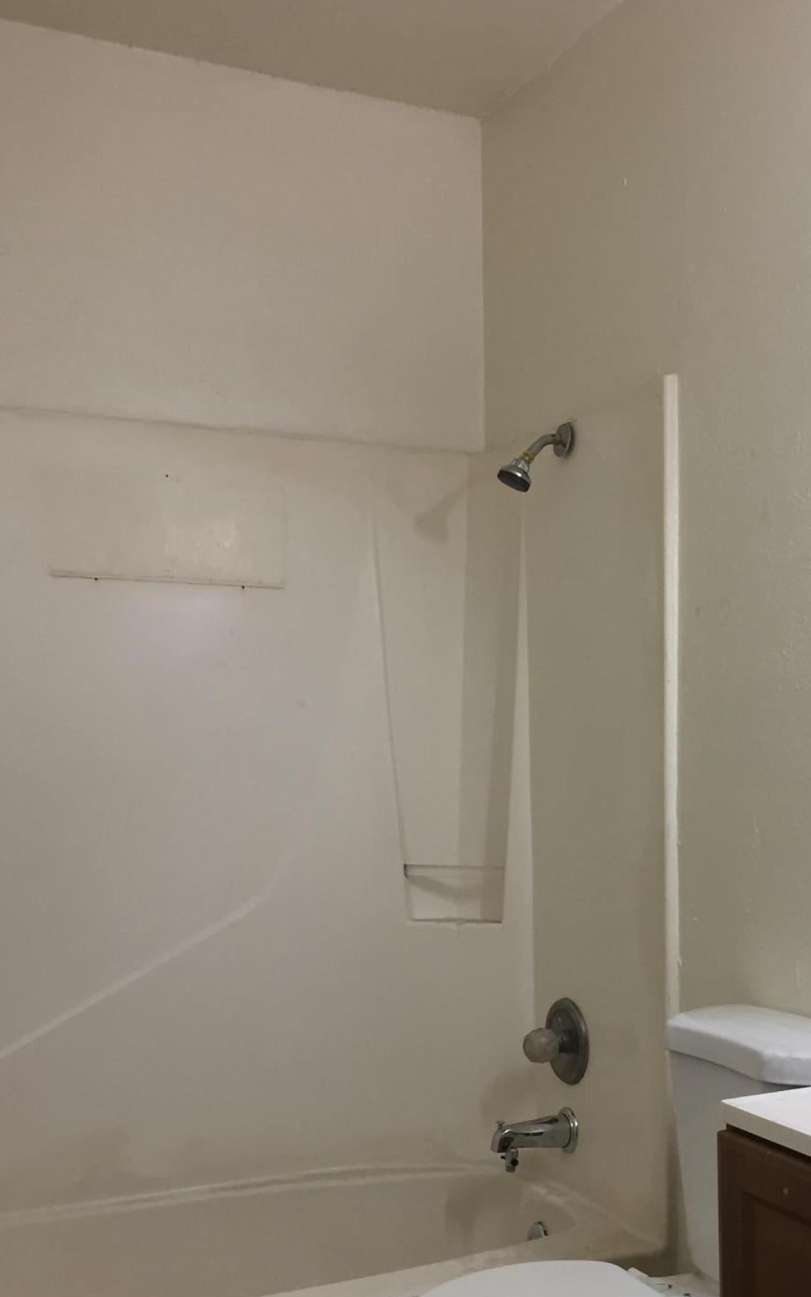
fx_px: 1520
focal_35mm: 43
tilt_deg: -3.9
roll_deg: +0.2
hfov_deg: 29.4
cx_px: 619
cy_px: 837
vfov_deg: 45.7
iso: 32
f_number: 2.2
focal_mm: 4.15
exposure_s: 1/40
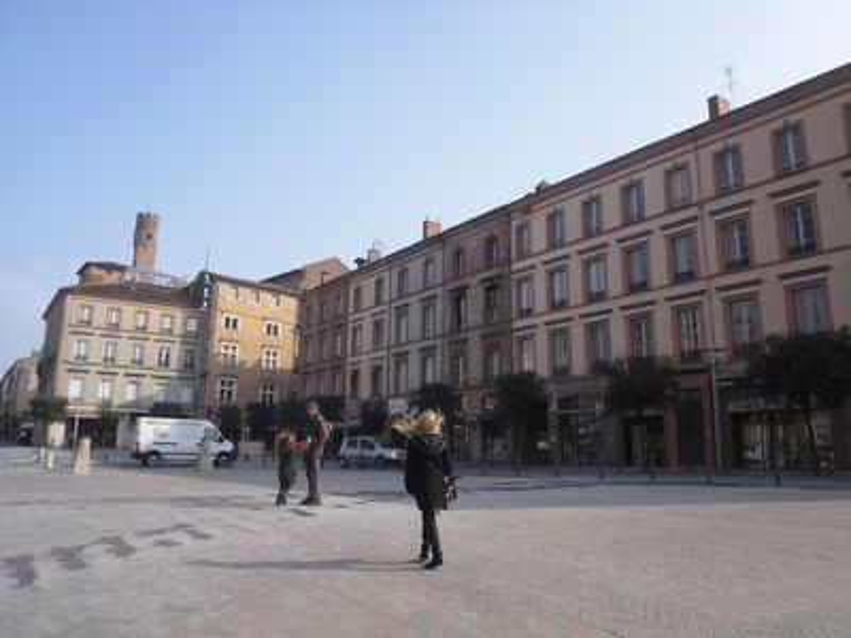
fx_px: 688
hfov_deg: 63.4
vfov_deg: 49.7
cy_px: 319
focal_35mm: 28
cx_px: 426
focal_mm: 4.65
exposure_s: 1/160
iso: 64
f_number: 7.8
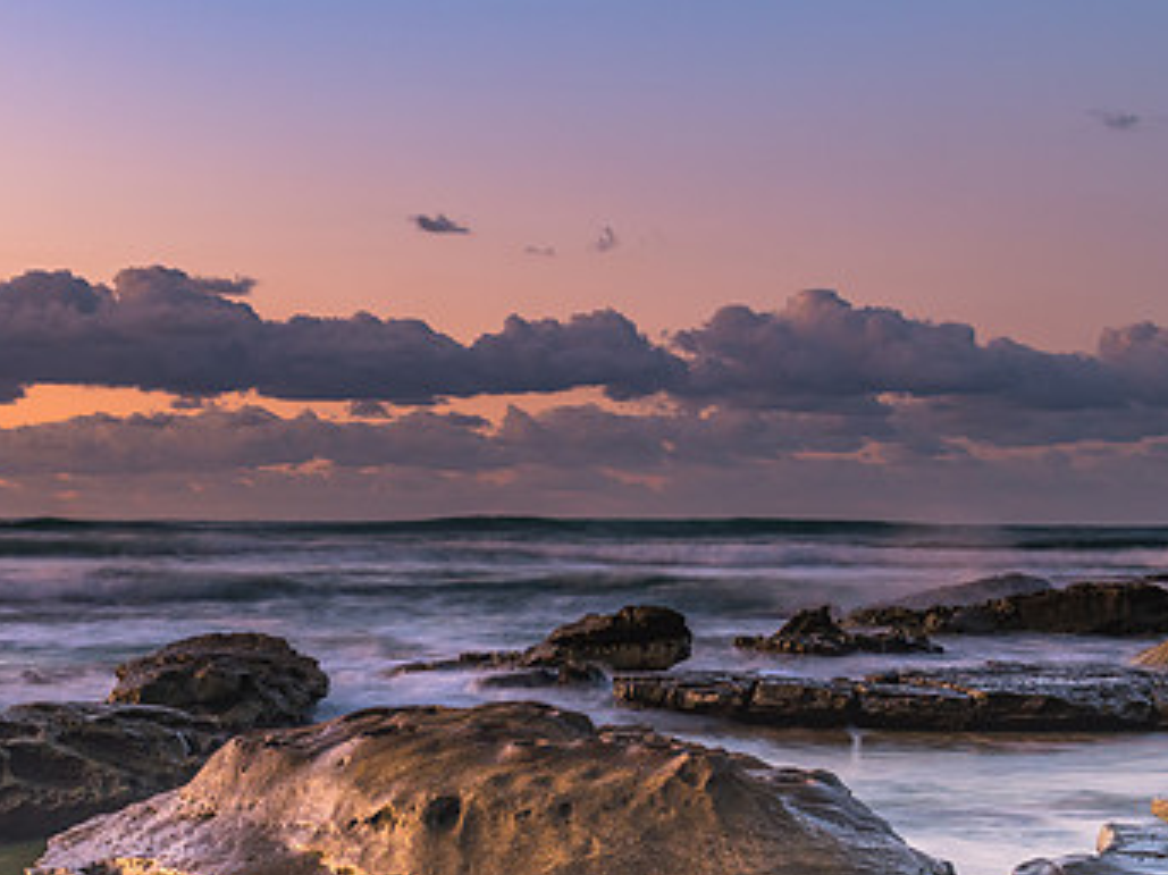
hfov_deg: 28.9
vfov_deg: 22.2
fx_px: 2226
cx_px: 266
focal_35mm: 66
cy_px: 574
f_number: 7.1
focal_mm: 40
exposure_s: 1.6
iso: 320
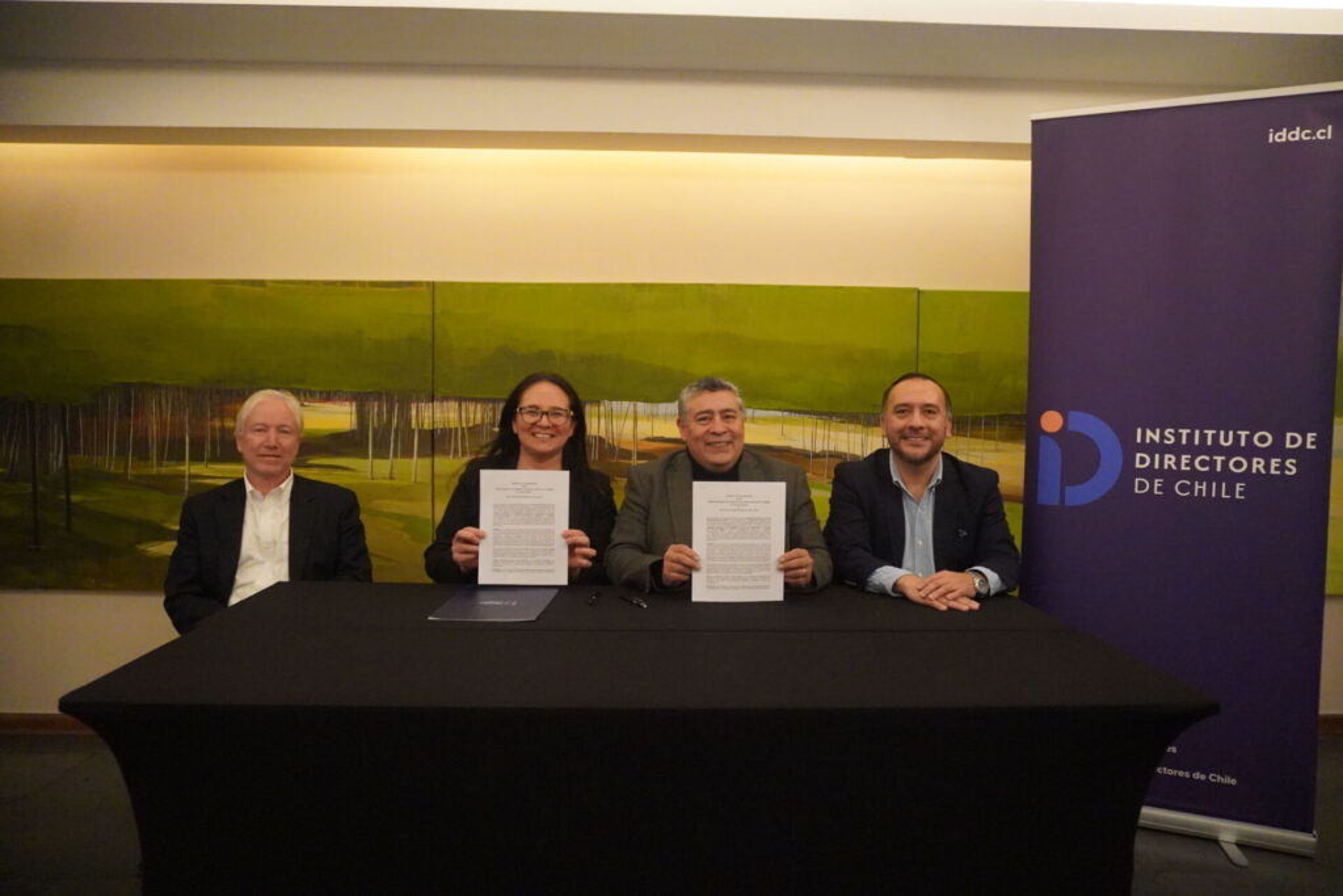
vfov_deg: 53.1
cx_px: 672
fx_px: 895
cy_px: 448
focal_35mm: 24
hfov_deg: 73.7
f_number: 3.5
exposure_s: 1/125
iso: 6400
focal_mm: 16
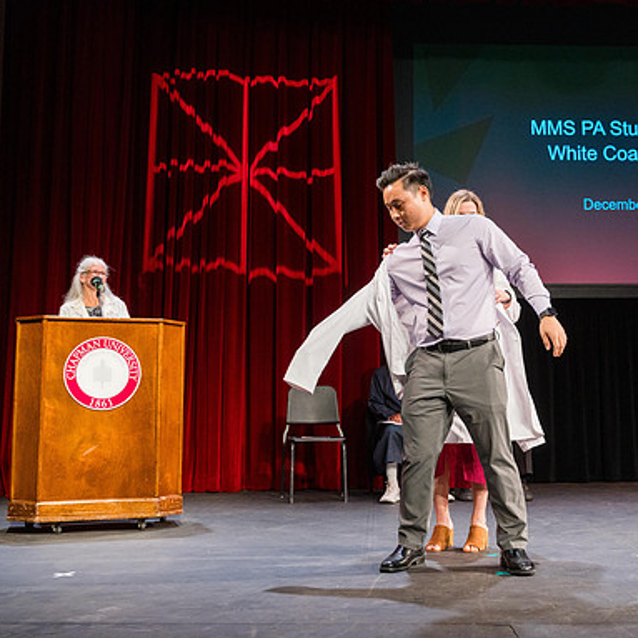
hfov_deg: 37.1
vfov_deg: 37.6
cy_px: 317
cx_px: 433
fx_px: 938
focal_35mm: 45
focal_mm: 35
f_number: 3.5
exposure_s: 1/320
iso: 1250
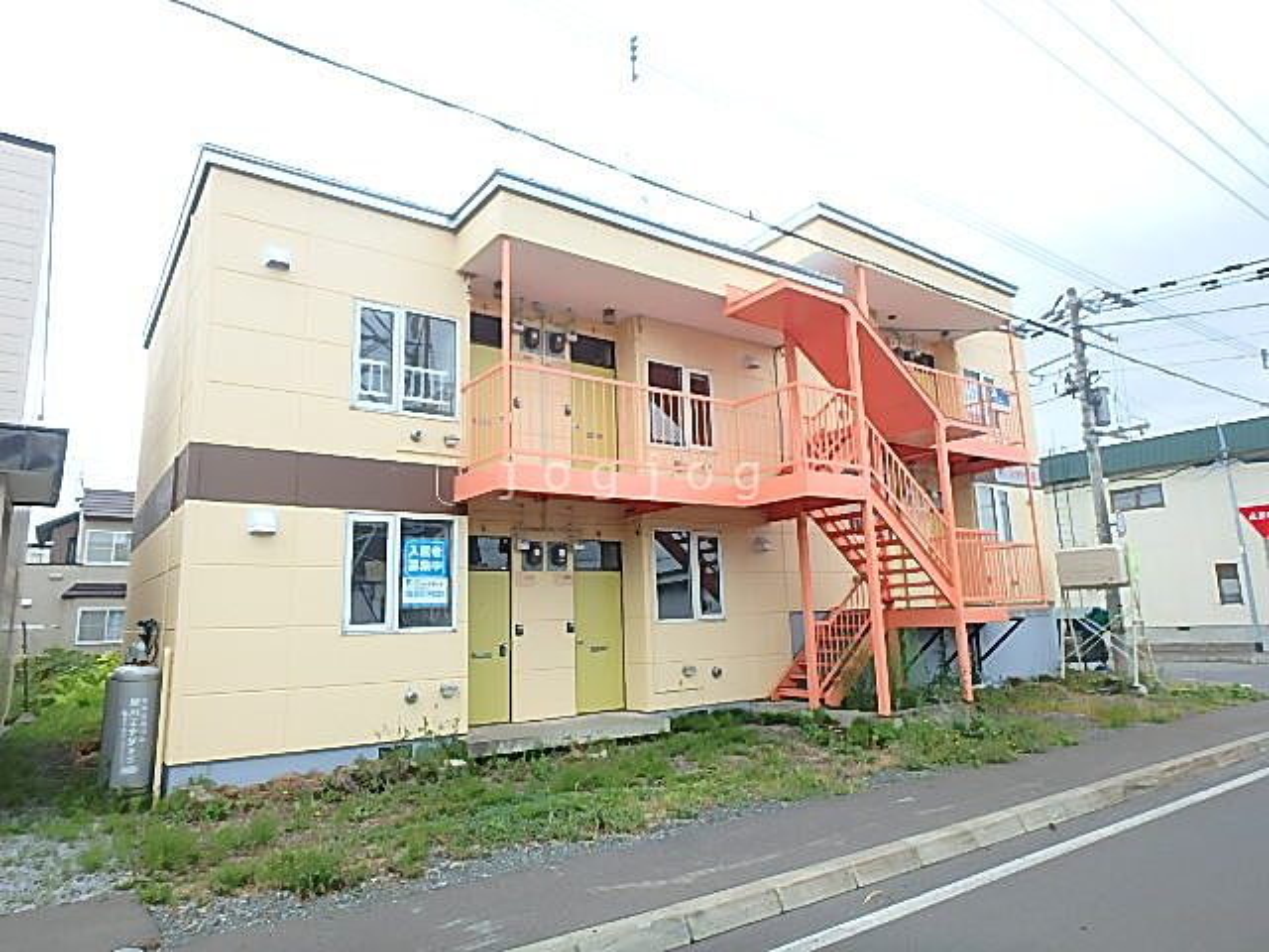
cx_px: 634
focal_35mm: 21
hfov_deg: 79.0
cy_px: 476
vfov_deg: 63.4
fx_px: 770
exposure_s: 1/250
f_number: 3.5
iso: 125
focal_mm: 3.7
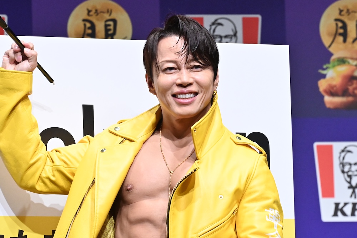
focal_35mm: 450
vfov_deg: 3.1
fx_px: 4463
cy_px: 119
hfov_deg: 4.6
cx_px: 178
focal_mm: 300
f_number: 9
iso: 6400
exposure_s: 1/640
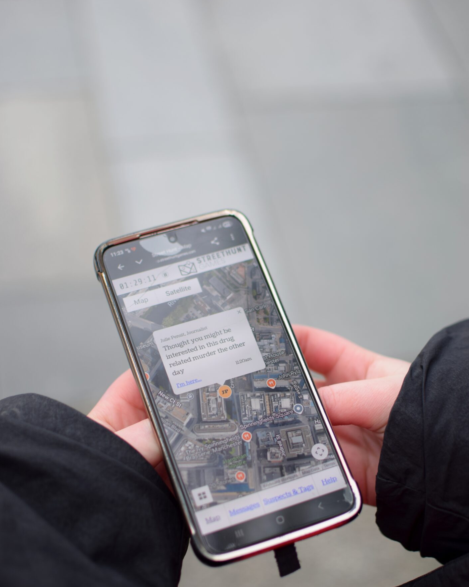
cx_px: 234
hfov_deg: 25.1
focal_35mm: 61
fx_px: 1051
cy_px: 336
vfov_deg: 31.1
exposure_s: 1/320
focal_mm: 35
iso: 100
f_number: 1.8
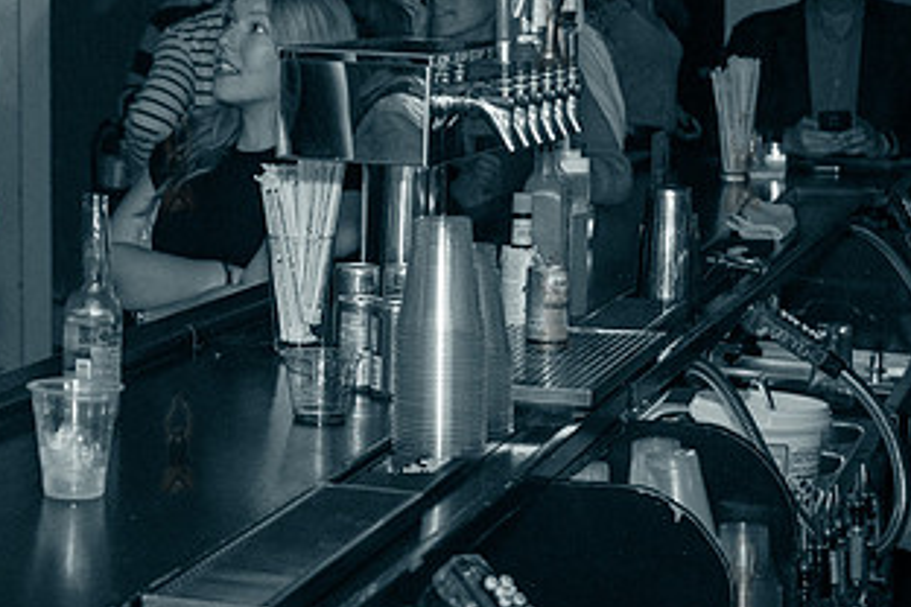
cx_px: 175
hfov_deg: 19.4
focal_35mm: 104
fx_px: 2632
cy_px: 161
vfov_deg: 13.1
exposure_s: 1/200
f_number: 5
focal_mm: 56
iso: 8000
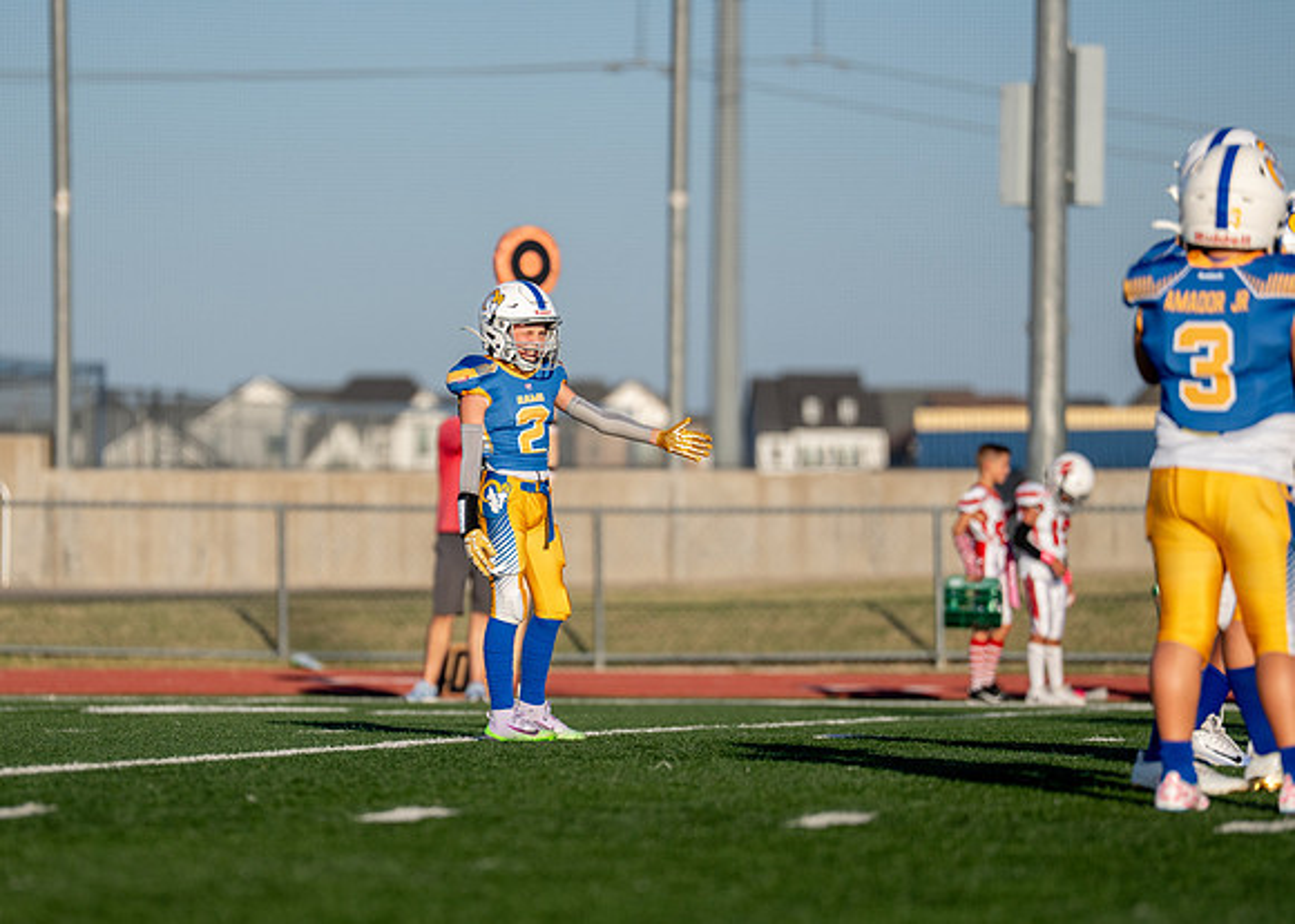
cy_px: 516
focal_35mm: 267
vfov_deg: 5.4
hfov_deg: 7.5
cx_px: 512
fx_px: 9818
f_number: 2.8
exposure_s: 1/4000
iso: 200
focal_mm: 200
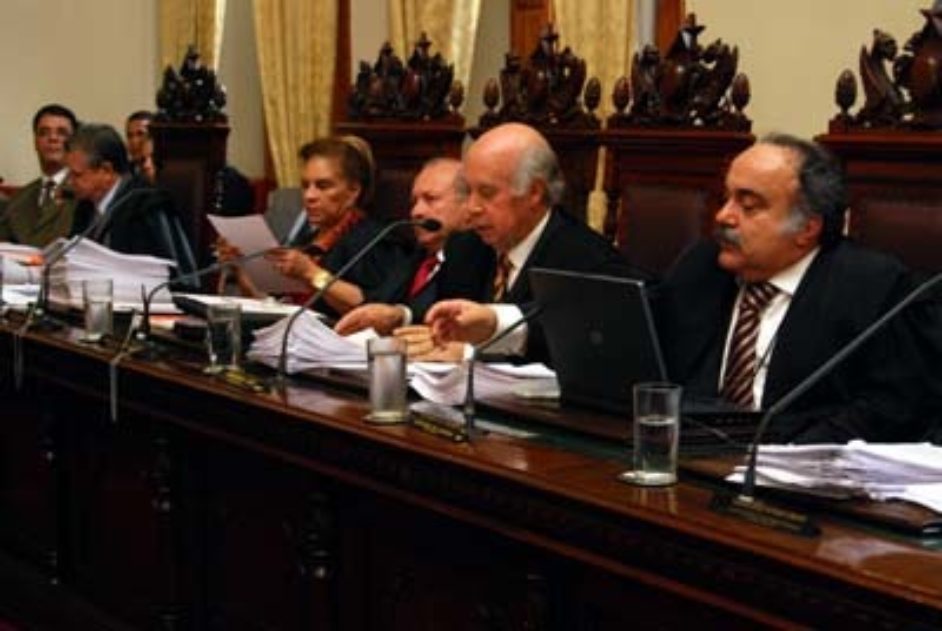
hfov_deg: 29.2
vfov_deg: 19.8
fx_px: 1808
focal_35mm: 69
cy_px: 316
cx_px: 471
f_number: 5.3
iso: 800
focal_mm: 46
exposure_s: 1/50
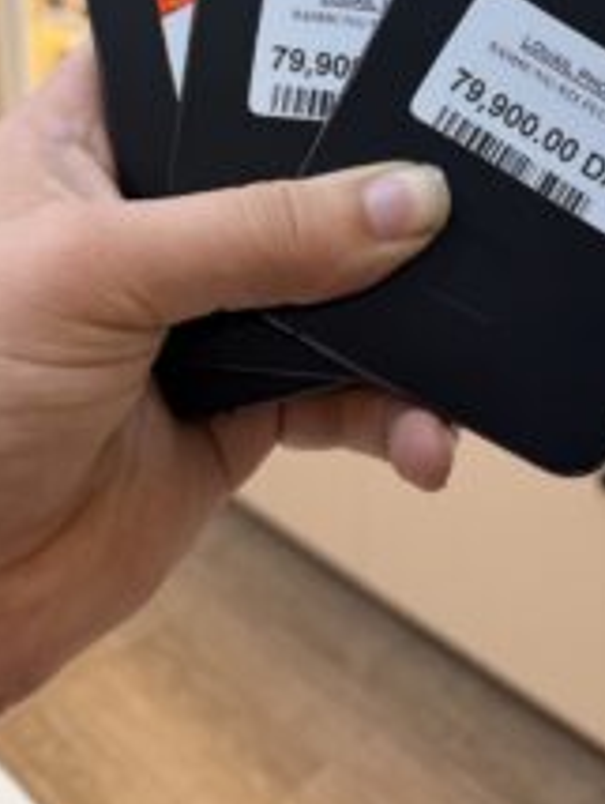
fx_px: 1302
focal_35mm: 56
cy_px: -71
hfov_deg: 25.6
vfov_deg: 30.8
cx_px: 494
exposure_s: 1/332
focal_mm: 6.76
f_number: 1.78
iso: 80
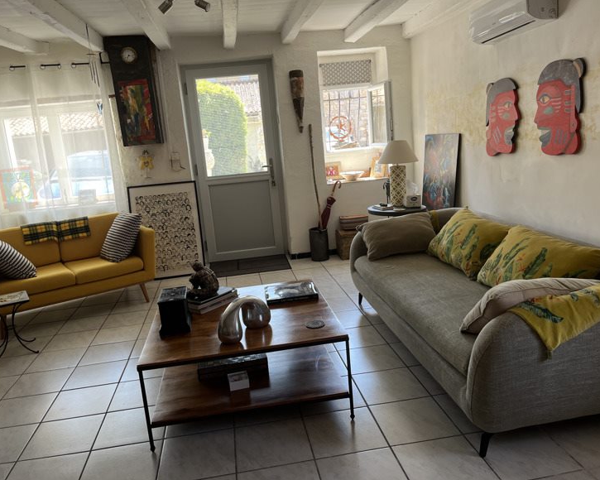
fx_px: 497
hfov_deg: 62.2
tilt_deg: -11.3
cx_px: 287
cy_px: 233
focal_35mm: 28
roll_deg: +6.0
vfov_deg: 51.5
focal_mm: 5.1
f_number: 1.6
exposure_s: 1/122
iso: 50
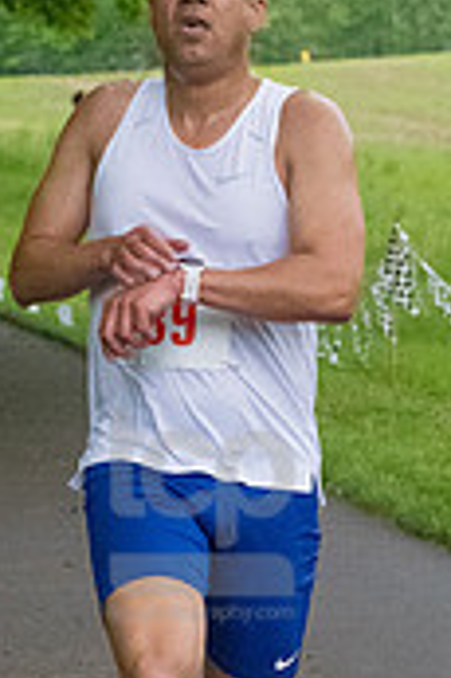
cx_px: 202
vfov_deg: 6.6
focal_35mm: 313
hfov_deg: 4.4
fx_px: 5893
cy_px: 513
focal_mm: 80
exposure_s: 1/1250
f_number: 5.6
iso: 6400
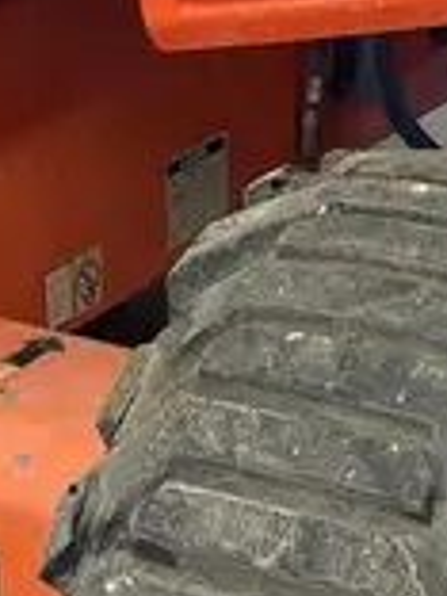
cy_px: 143
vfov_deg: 16.1
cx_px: 397
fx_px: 2101
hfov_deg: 12.1
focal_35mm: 122
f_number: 1.6
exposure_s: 1/60
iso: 250
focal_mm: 4.2
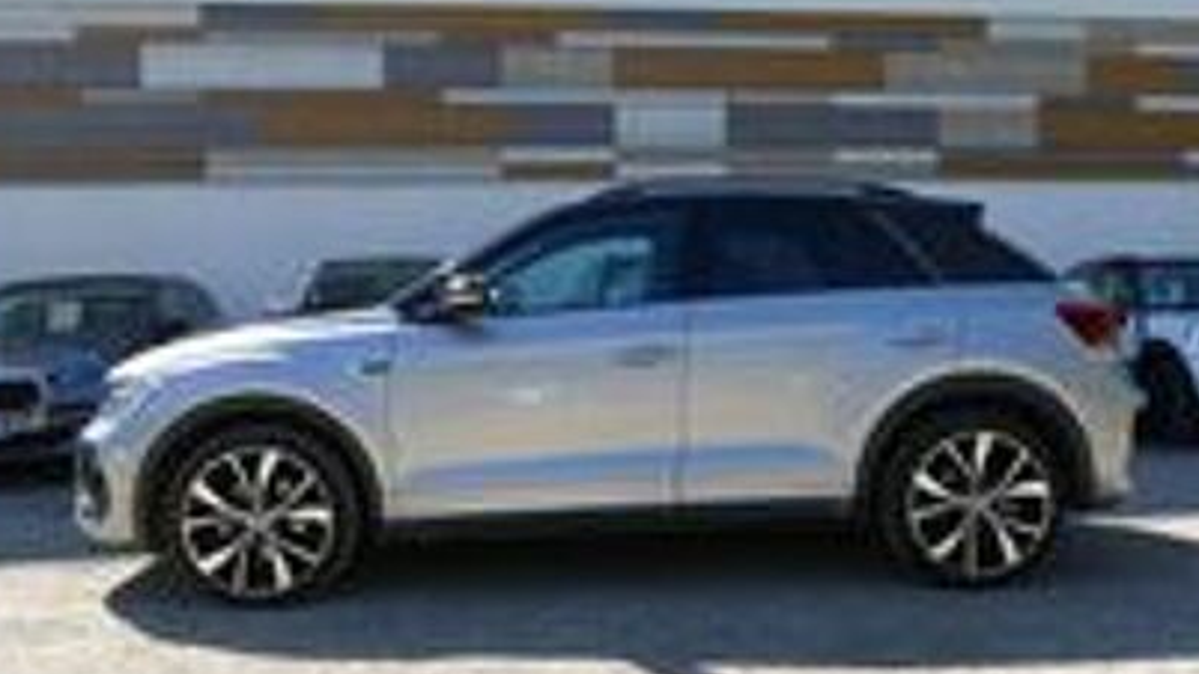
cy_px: 336
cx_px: 626
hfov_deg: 56.6
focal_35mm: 35
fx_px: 1113
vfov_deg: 33.7
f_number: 2.9
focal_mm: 10.36
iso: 125
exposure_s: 1/640
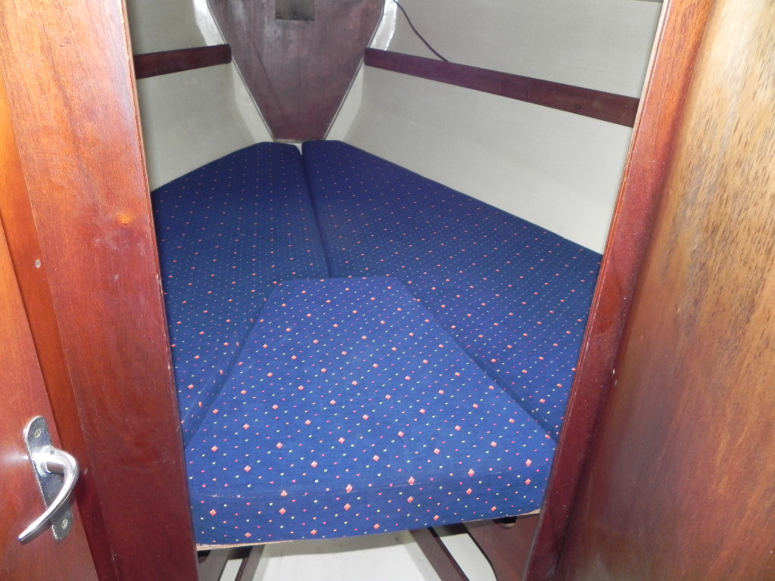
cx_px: 388
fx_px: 582
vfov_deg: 53.1
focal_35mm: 26
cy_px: 290
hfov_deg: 67.3
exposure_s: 1/30
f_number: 2.8
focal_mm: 4.6
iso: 200
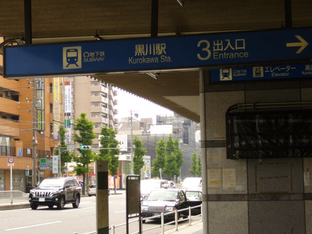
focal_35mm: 93
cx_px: 156
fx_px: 838
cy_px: 117
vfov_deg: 15.9
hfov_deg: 21.1
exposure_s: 1/160
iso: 80
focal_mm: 15.4
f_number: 4.6
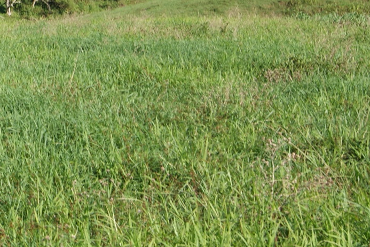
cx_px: -112
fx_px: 1494
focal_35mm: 145
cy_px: -30
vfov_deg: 9.3
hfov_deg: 13.6
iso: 100
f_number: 11
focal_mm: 35
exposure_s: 1/80
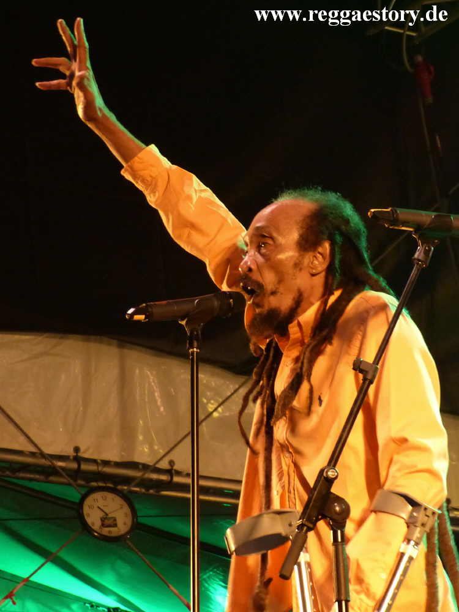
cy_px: 306
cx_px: 230
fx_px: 1803
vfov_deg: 19.3
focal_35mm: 102
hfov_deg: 14.5
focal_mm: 18.3
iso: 400
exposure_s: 1/15
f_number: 2.8
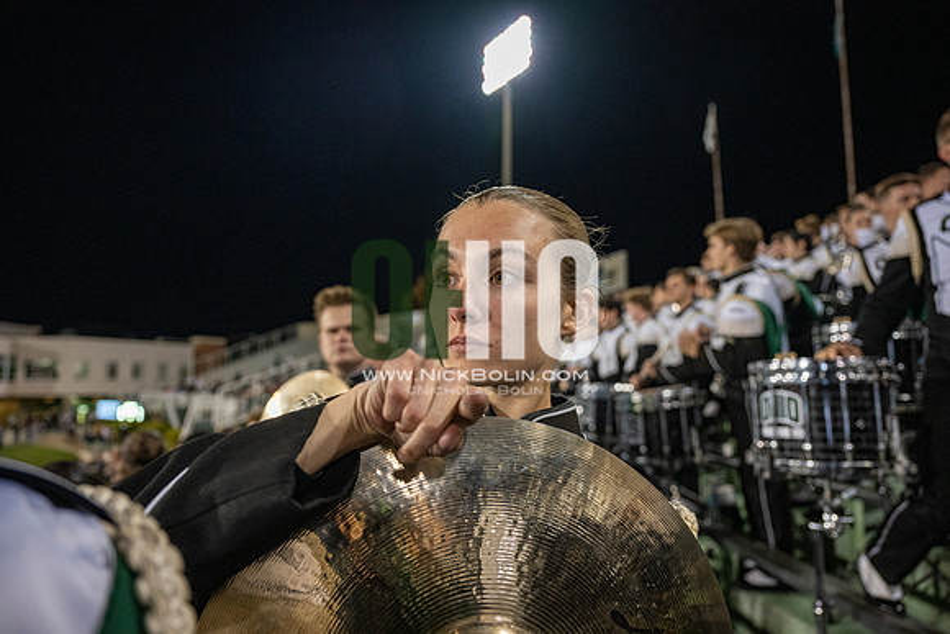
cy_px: 317
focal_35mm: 25
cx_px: 475
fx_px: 660
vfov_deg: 51.3
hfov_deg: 71.5
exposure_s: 1/500
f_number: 3.2
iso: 2000
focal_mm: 25
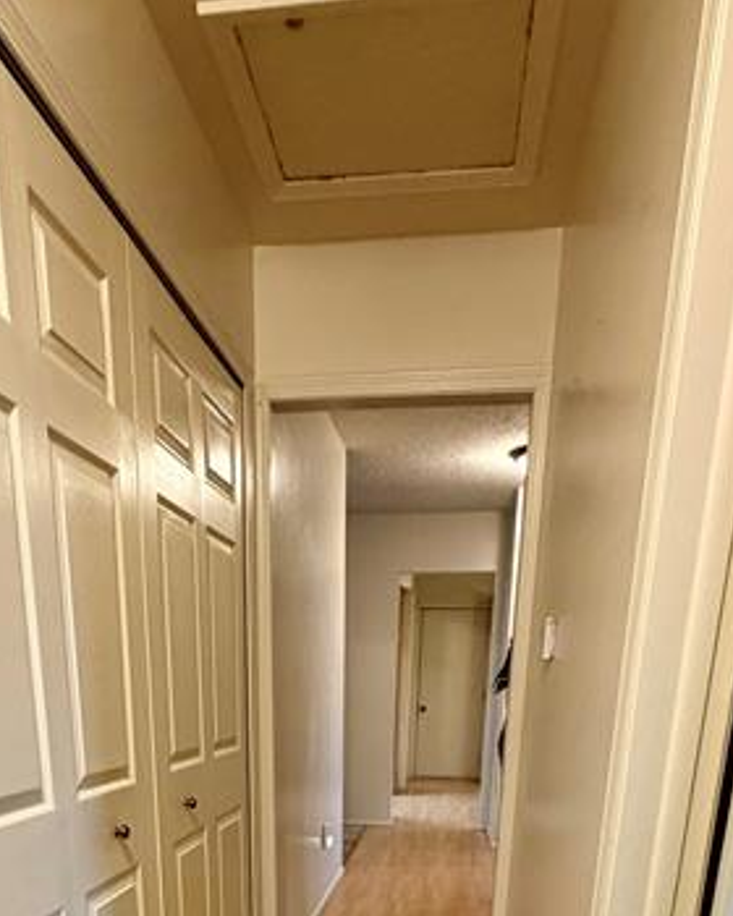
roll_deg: -0.6
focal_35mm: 30
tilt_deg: -19.5
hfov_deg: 48.4
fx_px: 814
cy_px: 960
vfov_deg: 46.6
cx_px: 325
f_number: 2.2
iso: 400
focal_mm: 2.22
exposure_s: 1/60
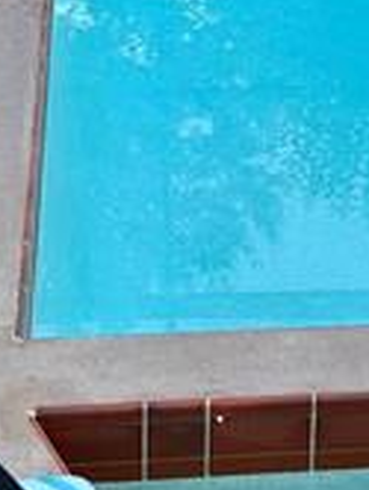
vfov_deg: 17.3
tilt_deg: -19.0
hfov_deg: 13.3
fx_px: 1574
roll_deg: -2.5
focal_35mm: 111
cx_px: 331
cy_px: 9
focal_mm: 6.76
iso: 64
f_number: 1.78
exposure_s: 1/145
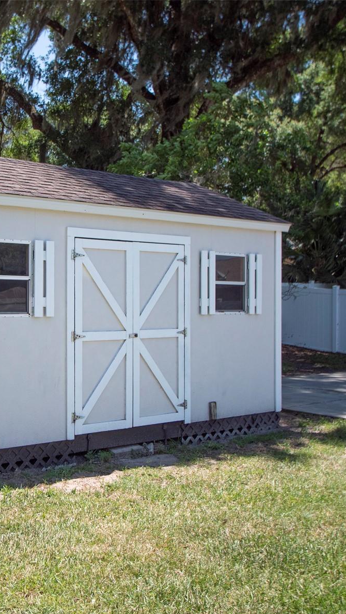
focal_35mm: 41
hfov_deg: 28.2
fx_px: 668
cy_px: 309
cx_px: 51
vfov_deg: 49.4
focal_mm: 14
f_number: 3.1
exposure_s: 1/2000
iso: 200
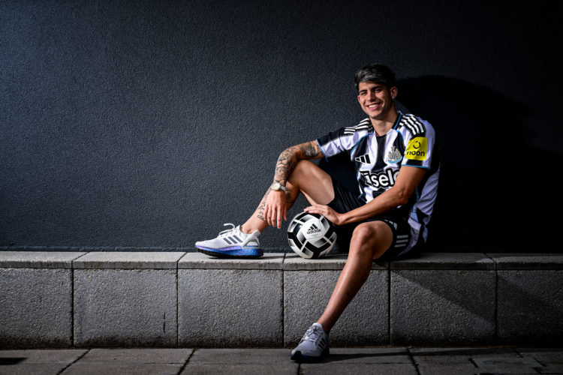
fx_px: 1376
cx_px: 282
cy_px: 188
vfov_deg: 15.5
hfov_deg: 23.1
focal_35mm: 88
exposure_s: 1/200
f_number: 5
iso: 32
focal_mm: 88
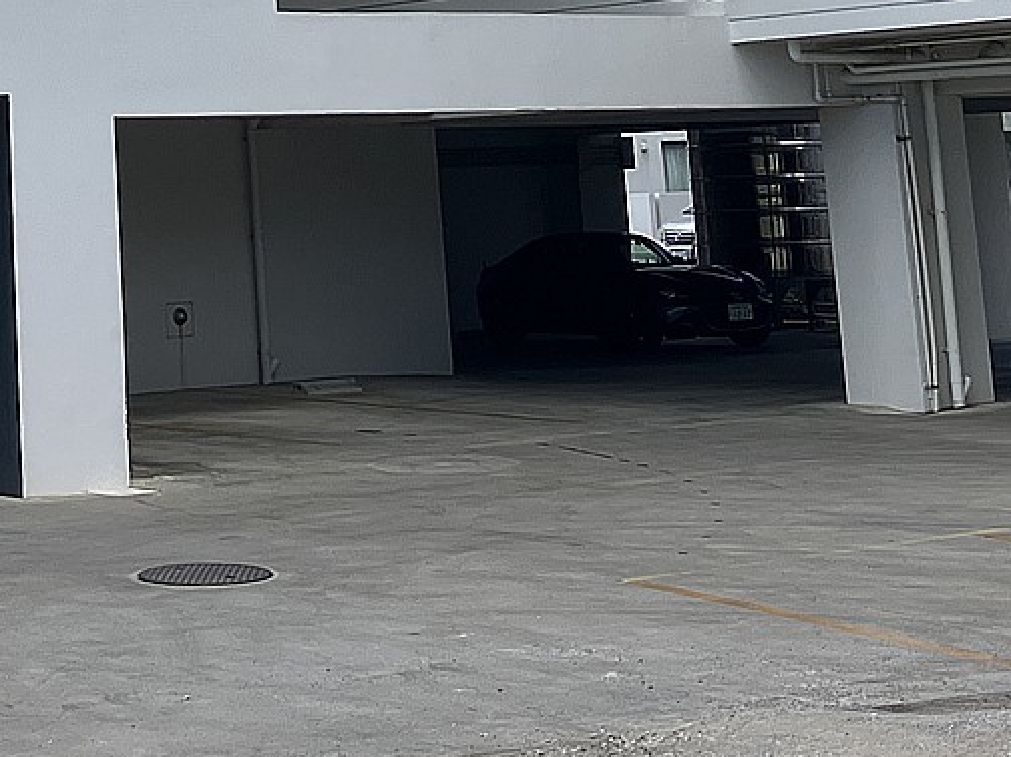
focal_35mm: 95
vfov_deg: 14.4
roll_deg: +1.6
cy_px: -422
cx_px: -6
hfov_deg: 20.0
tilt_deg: +14.6
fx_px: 2774
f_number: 1.8
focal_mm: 3.99
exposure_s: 1/1517
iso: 32
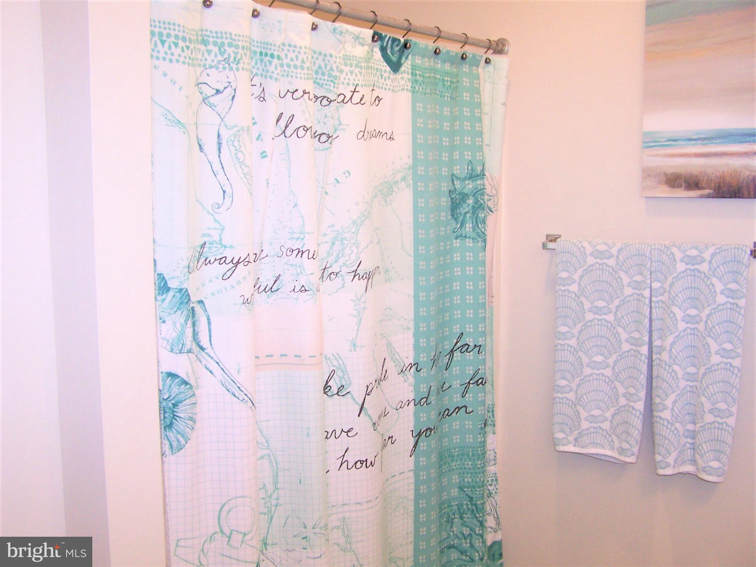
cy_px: 284
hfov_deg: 49.0
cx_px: 378
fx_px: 830
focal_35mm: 38
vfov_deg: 37.7
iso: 140
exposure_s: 1/60
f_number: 2.8
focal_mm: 6.3
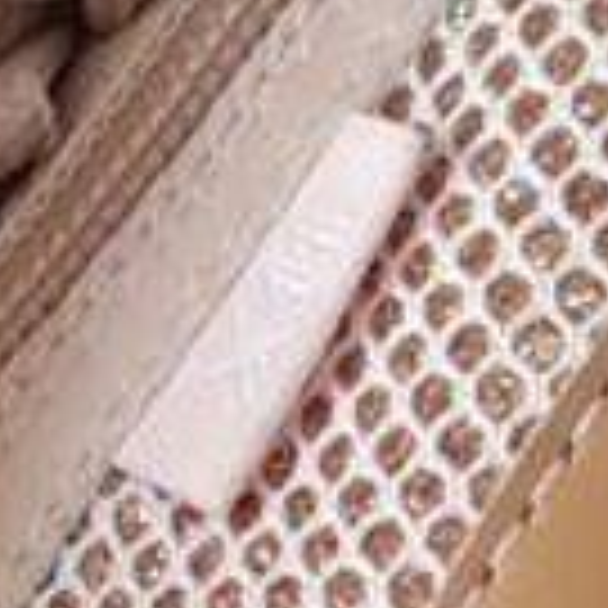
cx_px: -509
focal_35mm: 235
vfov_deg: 7.4
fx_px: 4670
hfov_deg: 7.2
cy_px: 763
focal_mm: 4
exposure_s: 1/50
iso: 125
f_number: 1.8
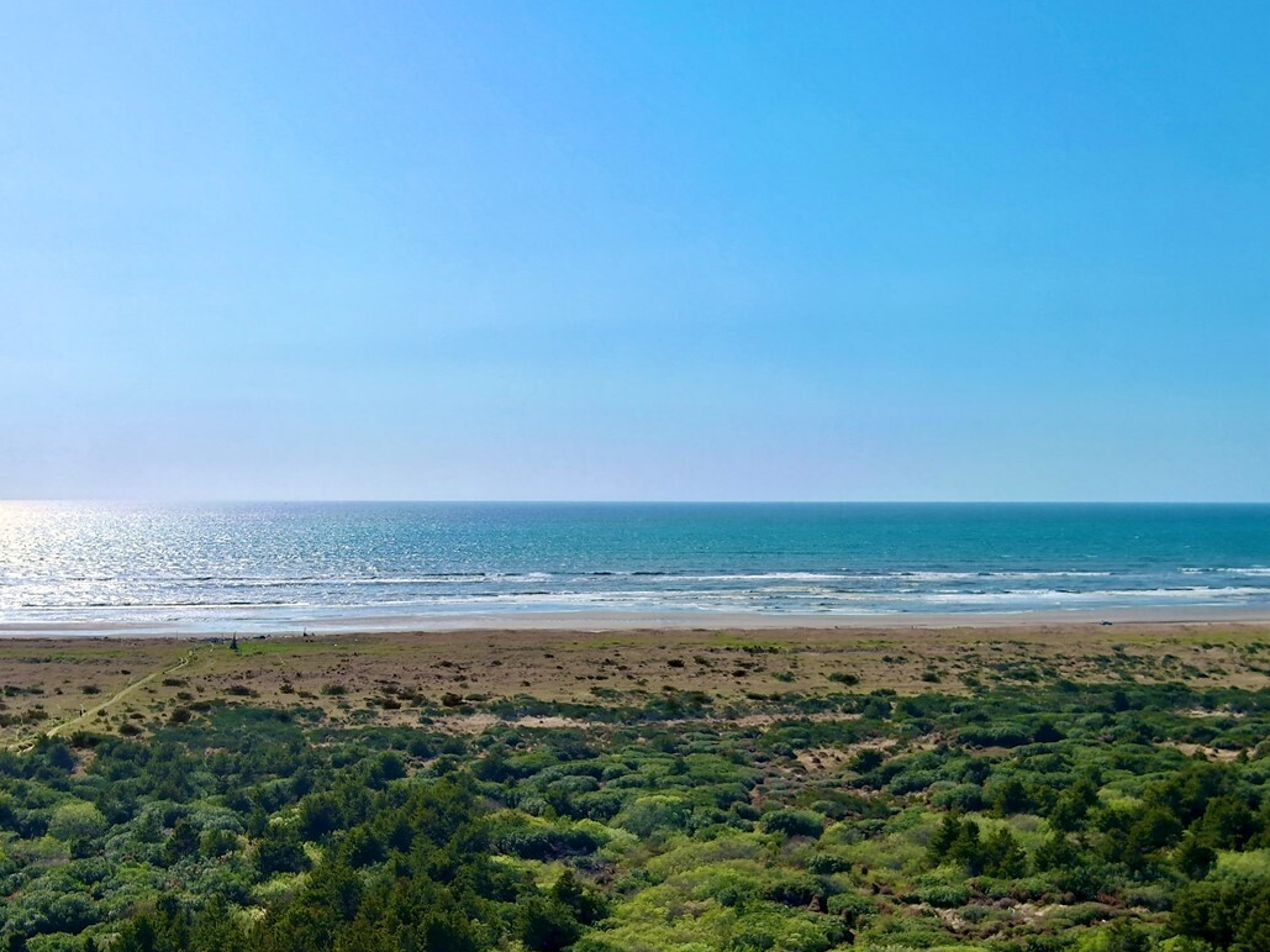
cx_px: 631
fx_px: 1687
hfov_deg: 41.3
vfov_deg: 31.2
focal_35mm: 46
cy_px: 653
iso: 101
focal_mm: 10.57
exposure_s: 1/3344
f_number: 2.8
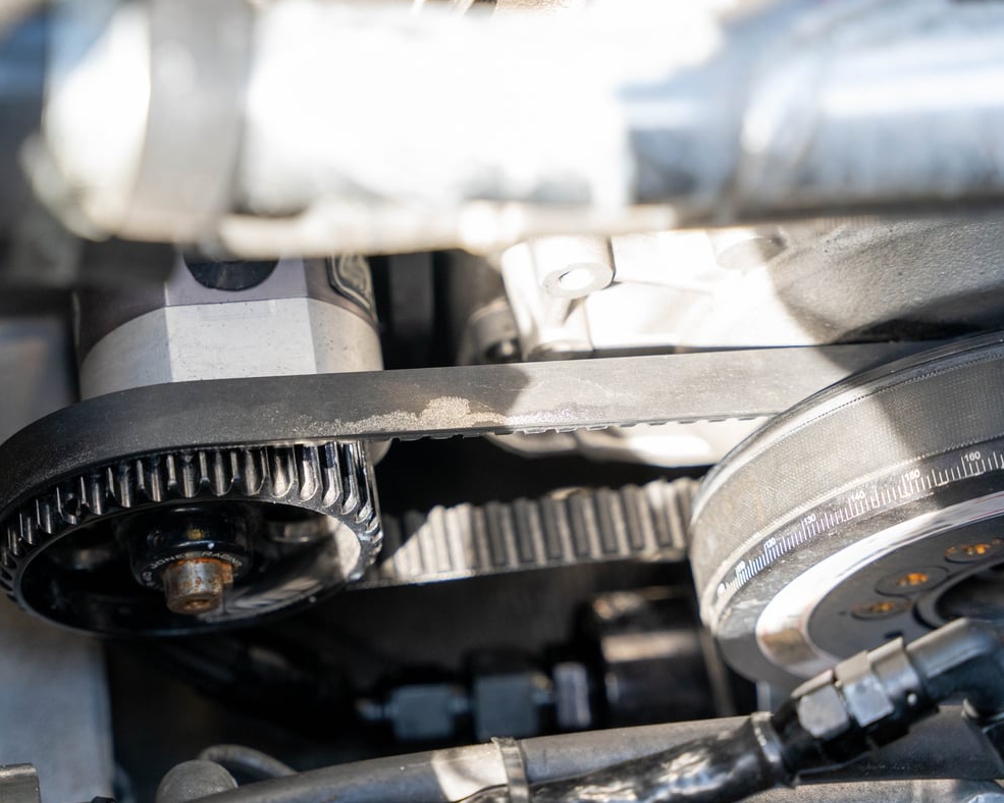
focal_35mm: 80
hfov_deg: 23.8
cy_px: 401
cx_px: 399
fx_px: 2377
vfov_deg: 19.2
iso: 1000
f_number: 4
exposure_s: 1/80
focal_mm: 70
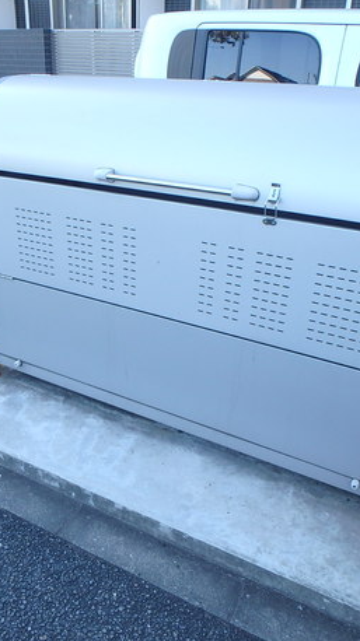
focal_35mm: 32
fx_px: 544
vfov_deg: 61.0
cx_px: 115
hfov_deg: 36.2
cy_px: 308
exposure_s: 1/100
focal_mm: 3.7
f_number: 3.5
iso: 125
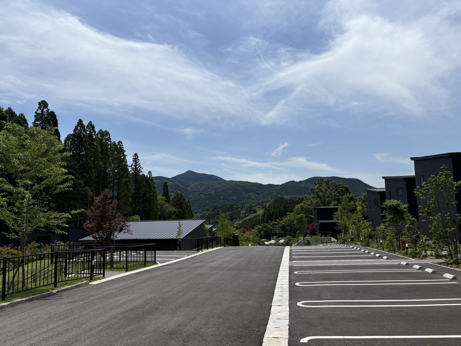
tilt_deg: +6.6
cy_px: 173
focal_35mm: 26
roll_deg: +1.5
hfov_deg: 67.3
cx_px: 230
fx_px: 346
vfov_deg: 53.1
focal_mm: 5.96
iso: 50
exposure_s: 1/6329
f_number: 1.6
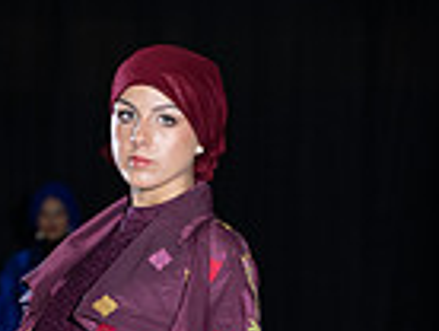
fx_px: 4764
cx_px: 130
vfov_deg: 3.9
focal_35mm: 375
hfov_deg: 5.3
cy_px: 707
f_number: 5.6
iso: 1250
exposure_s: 1/160
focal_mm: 120
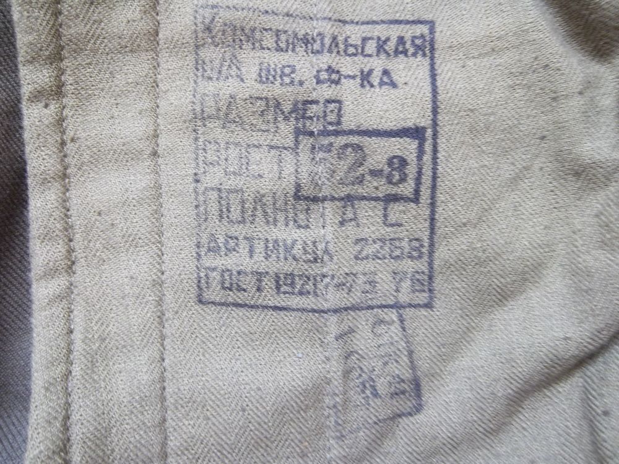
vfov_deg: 49.7
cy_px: 232
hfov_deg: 63.4
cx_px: 310
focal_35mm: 28
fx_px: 501
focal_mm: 5.05
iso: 164
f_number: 3.5
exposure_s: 1/8
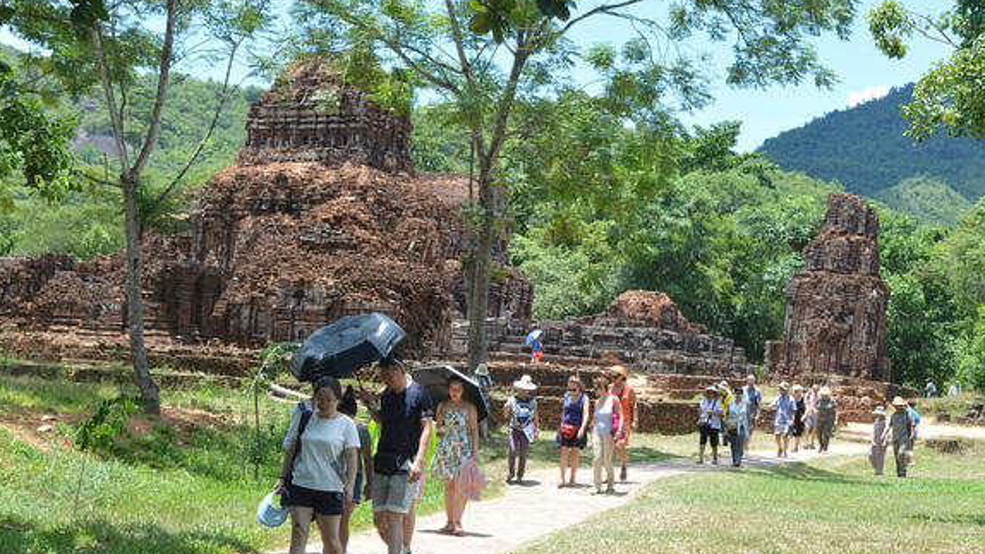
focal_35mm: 77
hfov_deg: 27.5
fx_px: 2011
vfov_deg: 15.7
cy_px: 281
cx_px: 498
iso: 800
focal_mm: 48
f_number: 11
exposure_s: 1/500
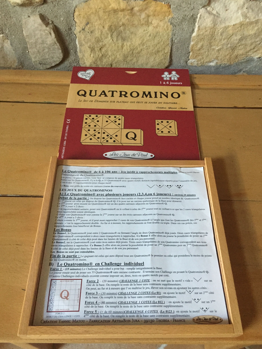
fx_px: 303
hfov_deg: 46.8
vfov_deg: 60.0
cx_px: 134
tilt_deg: -57.6
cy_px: 180
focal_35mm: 30
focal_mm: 4.15
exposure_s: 1/25
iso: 250
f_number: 2.2
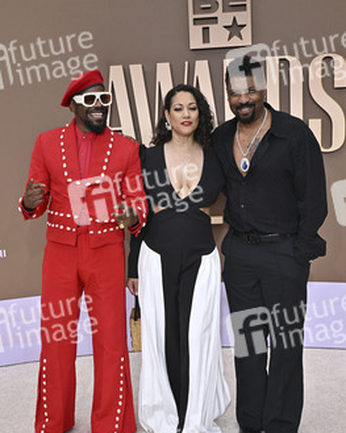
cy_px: 261
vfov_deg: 32.9
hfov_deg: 26.7
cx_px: 174
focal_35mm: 57
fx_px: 730
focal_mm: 50
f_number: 9
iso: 400
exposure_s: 1/320
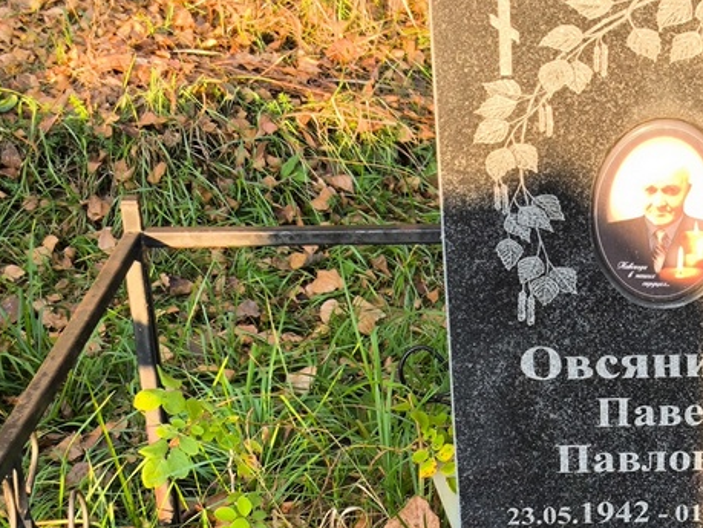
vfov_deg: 16.9
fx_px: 1768
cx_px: 607
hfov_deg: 22.1
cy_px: 395
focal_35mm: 87
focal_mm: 4.71
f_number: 1.7
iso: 50
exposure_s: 1/120
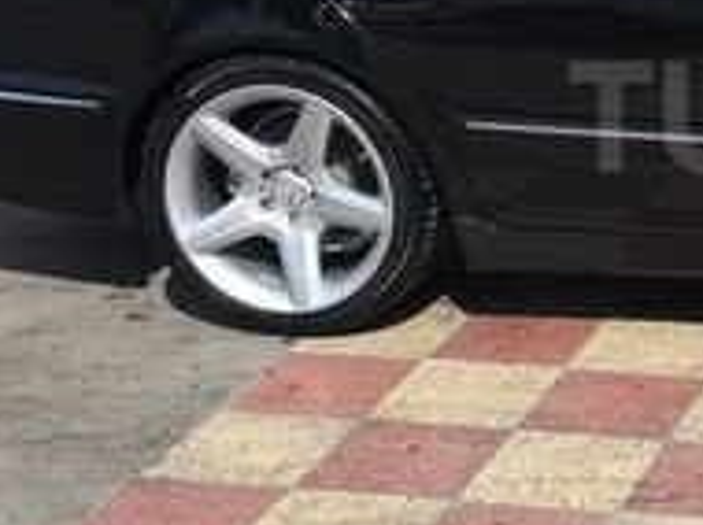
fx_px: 2049
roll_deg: -0.2
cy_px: 116
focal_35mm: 101
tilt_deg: -15.4
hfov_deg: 18.0
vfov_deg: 14.5
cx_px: 947
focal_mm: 4.15
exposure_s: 1/1451
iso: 25
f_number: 2.2
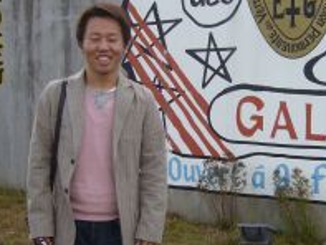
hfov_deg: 27.1
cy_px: 113
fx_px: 669
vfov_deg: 20.7
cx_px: 240
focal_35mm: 71
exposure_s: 1/320
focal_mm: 5.8
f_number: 2.8
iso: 80
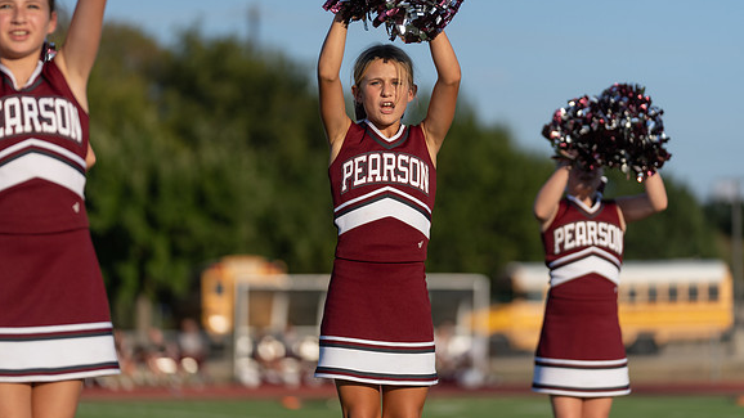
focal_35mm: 163
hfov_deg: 13.2
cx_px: 372
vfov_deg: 7.4
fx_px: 3215
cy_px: 172
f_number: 2.8
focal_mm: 155
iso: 100
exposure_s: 1/2000
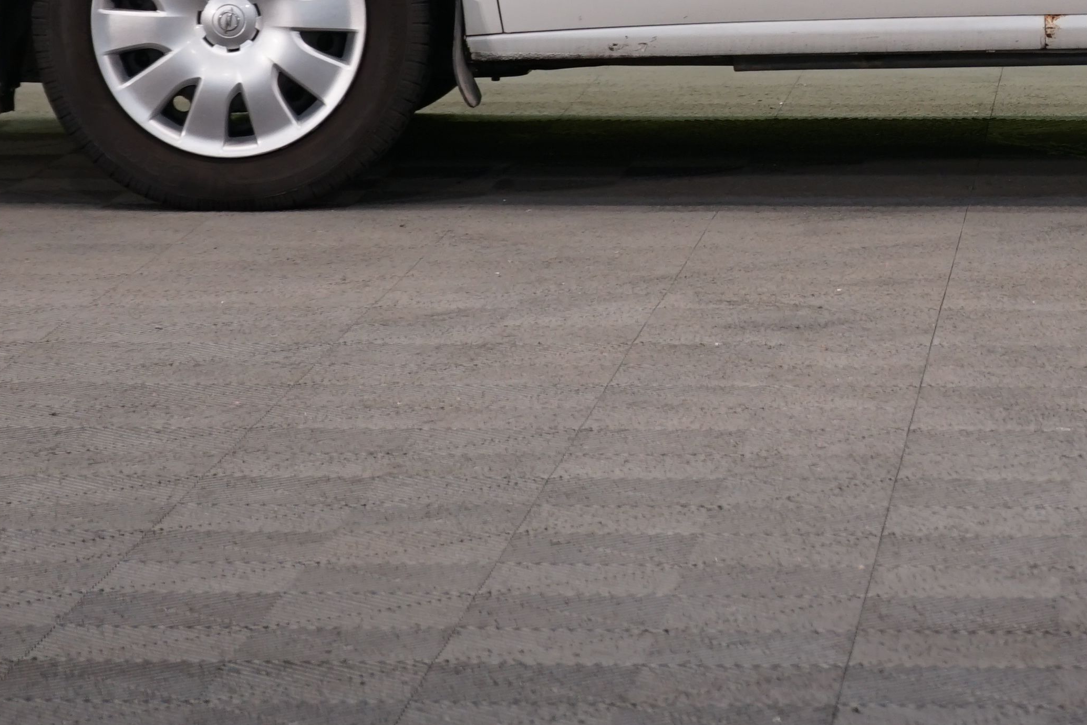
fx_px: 6129
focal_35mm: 203
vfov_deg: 6.7
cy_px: -244
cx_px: 1149
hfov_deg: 10.0
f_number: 5.6
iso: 400
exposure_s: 1/30
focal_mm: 70
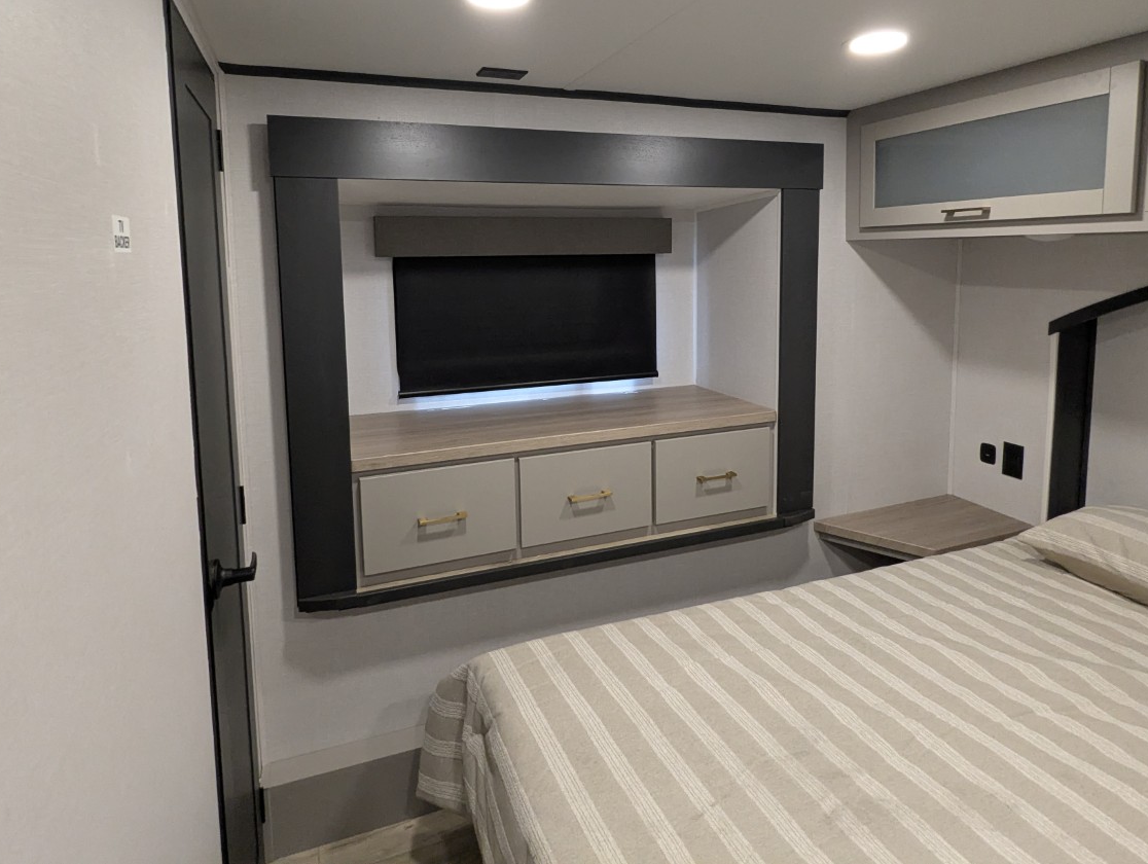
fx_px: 664
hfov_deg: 81.7
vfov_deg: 65.1
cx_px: 570
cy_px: 325
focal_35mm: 20
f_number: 2.2
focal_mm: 2.35
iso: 556
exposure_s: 1/107
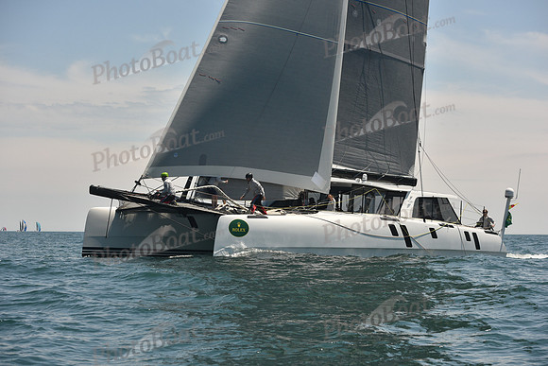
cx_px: 274
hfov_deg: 28.8
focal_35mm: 70
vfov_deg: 19.5
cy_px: 183
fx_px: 1066
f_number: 5.6
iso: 320
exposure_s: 1/1250
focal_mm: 70
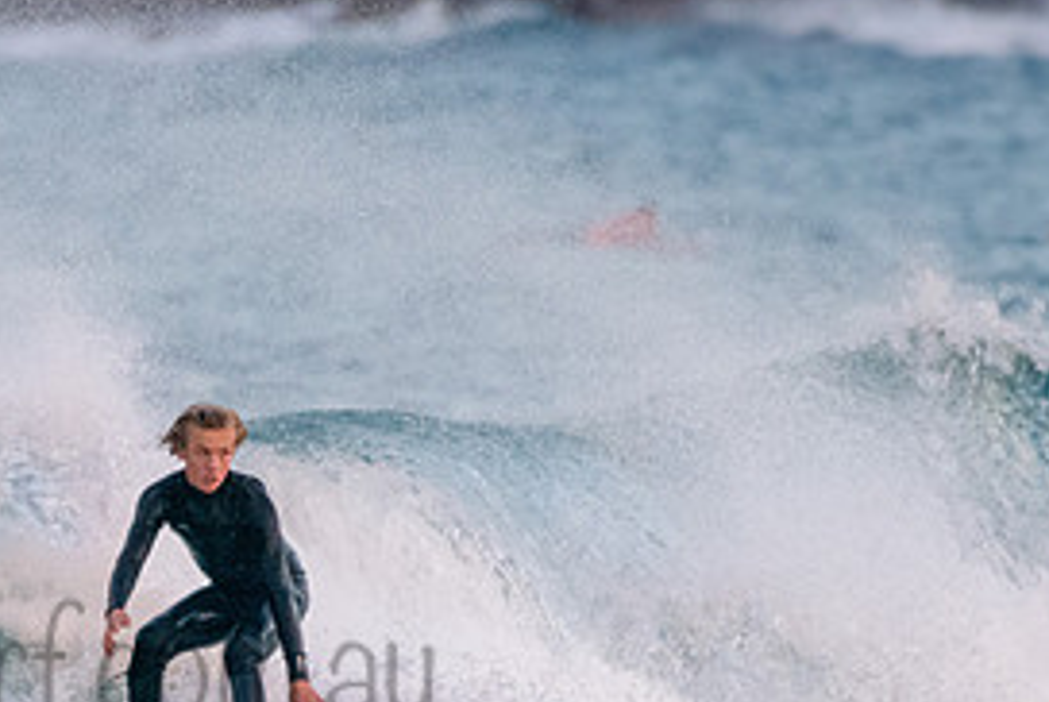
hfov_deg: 1.7
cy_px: 662
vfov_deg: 1.1
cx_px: 277
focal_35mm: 1200
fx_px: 35004
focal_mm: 460
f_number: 5.6
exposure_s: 1/2000
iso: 3600
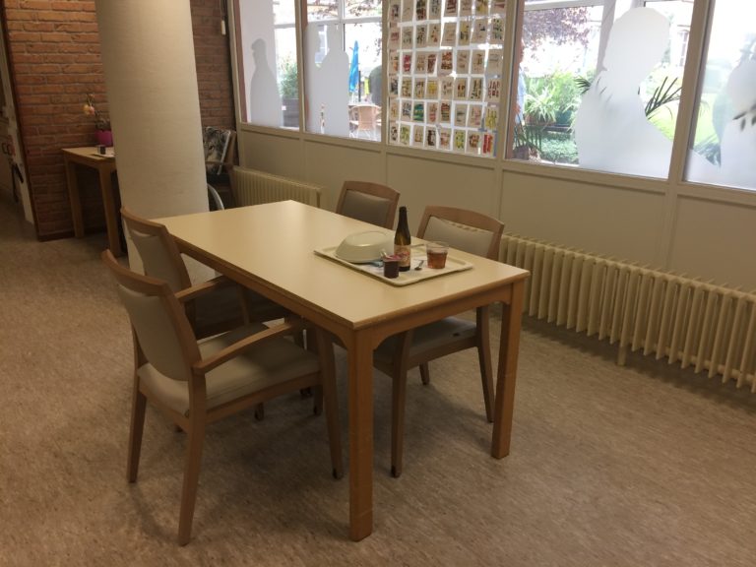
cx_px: 378
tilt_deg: -17.6
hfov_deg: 61.7
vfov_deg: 48.2
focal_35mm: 29
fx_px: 633
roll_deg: +0.3
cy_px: 284
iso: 40
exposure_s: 1/33
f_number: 2.2
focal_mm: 4.15
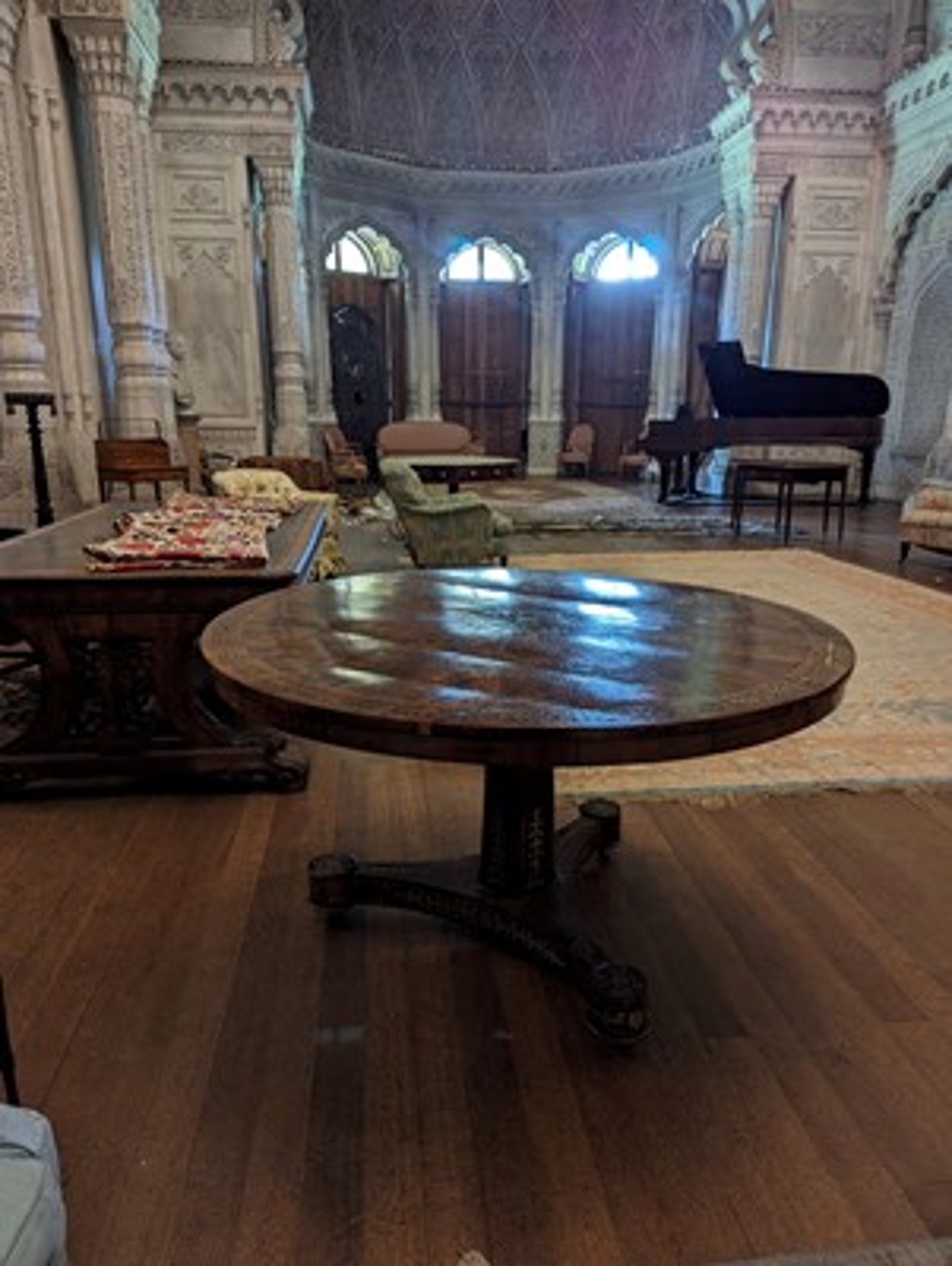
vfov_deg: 71.5
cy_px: 633
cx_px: 476
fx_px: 878
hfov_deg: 56.9
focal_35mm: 24
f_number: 1.85
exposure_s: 1/48.5
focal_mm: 6.81
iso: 1055
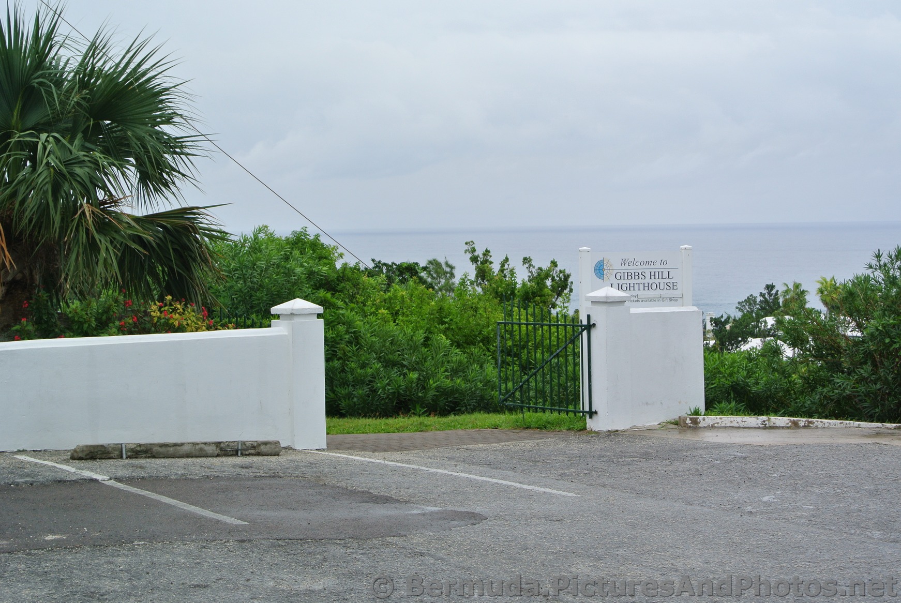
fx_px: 2030
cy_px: 302
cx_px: 450
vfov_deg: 16.9
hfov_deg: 25.0
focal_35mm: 81
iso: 100
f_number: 5.6
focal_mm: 30
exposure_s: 1/100
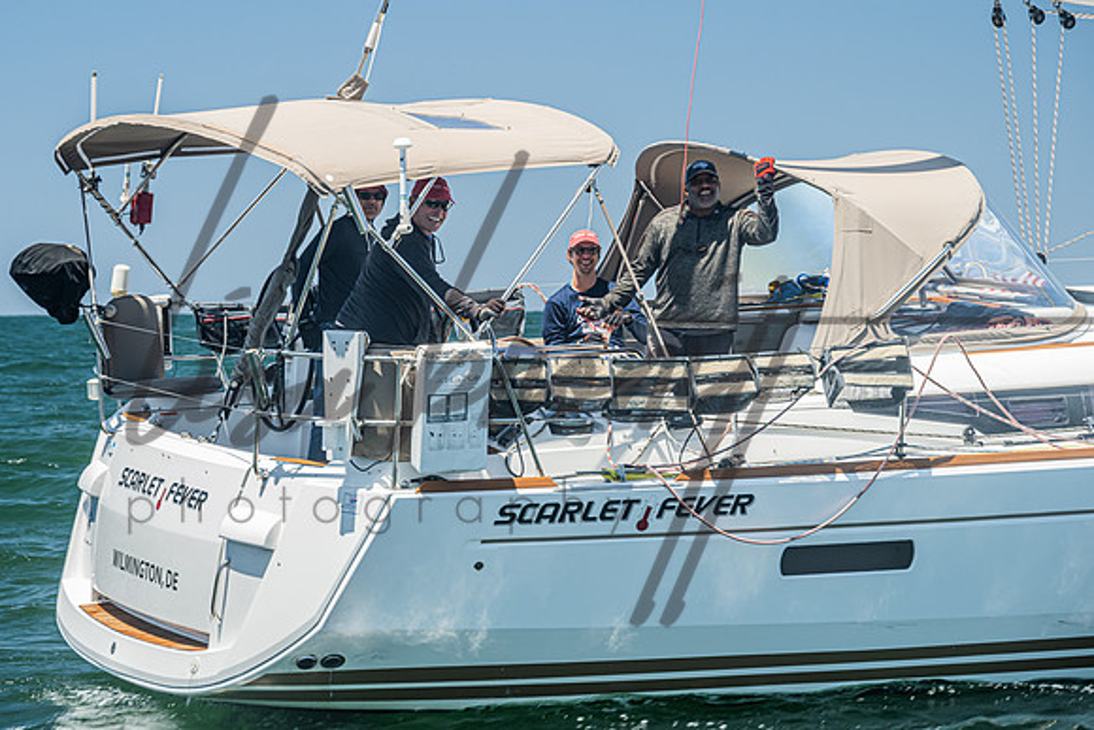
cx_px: 466
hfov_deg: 15.3
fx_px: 4072
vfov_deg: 10.2
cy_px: 310
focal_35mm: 134
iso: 320
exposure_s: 1/320
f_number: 6.3
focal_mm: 110
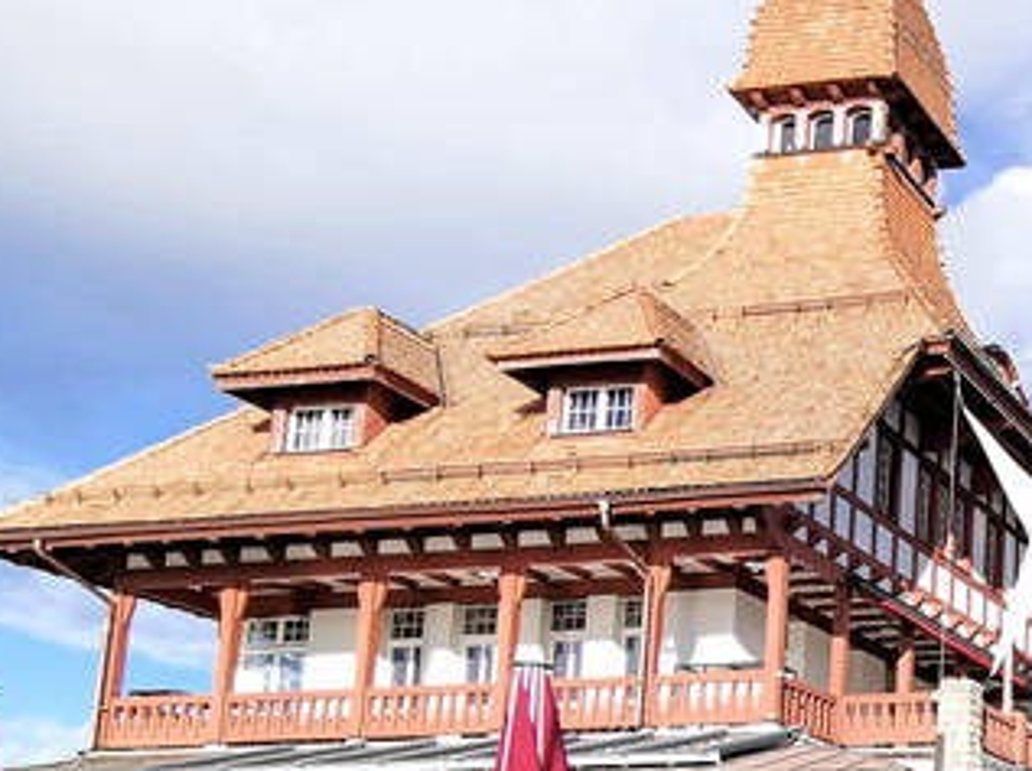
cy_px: 748
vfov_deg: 25.4
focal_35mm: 55
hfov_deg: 28.1
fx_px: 1638
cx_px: 1384
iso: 50
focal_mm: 2.26
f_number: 2.2
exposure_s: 1/699
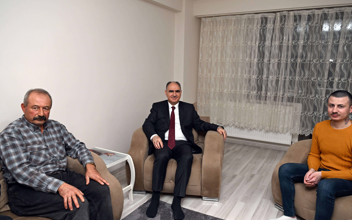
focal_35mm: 27
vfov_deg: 46.0
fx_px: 259
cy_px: 121
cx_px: 187
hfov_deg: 68.3
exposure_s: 1/125
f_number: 4.5
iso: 1250
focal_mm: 24
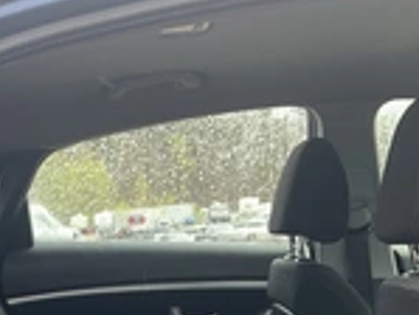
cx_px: -28
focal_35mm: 78
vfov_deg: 17.7
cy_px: 408
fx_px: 945
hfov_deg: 23.6
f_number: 1.8
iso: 20
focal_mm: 3
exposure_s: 1/180
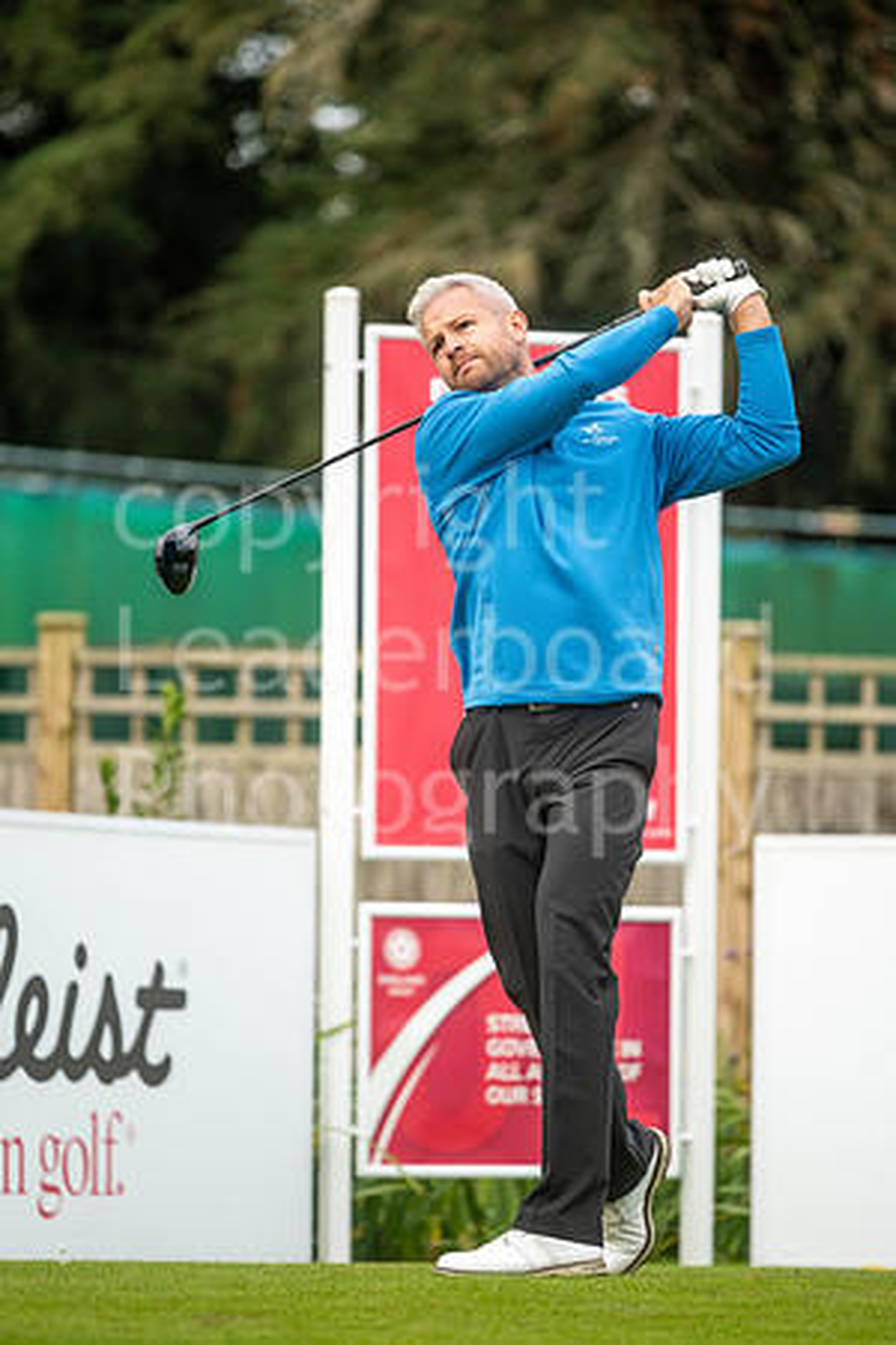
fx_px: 11199
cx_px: 448
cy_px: 672
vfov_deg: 6.9
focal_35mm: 300
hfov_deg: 4.6
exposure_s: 1/800
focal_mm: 300
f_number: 4
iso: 640
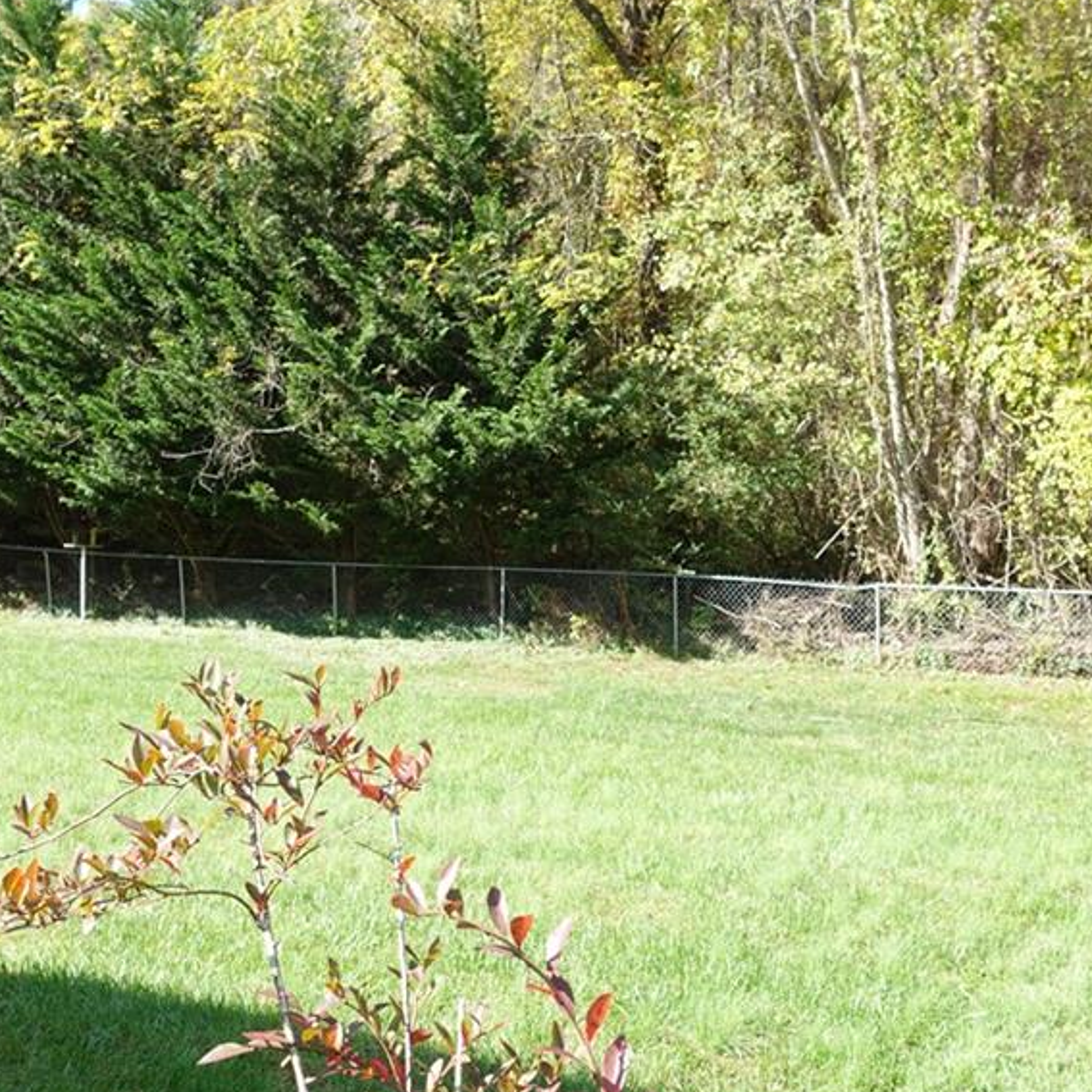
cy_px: 539
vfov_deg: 36.8
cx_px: 510
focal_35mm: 46
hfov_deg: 36.8
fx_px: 1642
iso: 125
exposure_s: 1/200
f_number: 4
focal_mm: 11.81
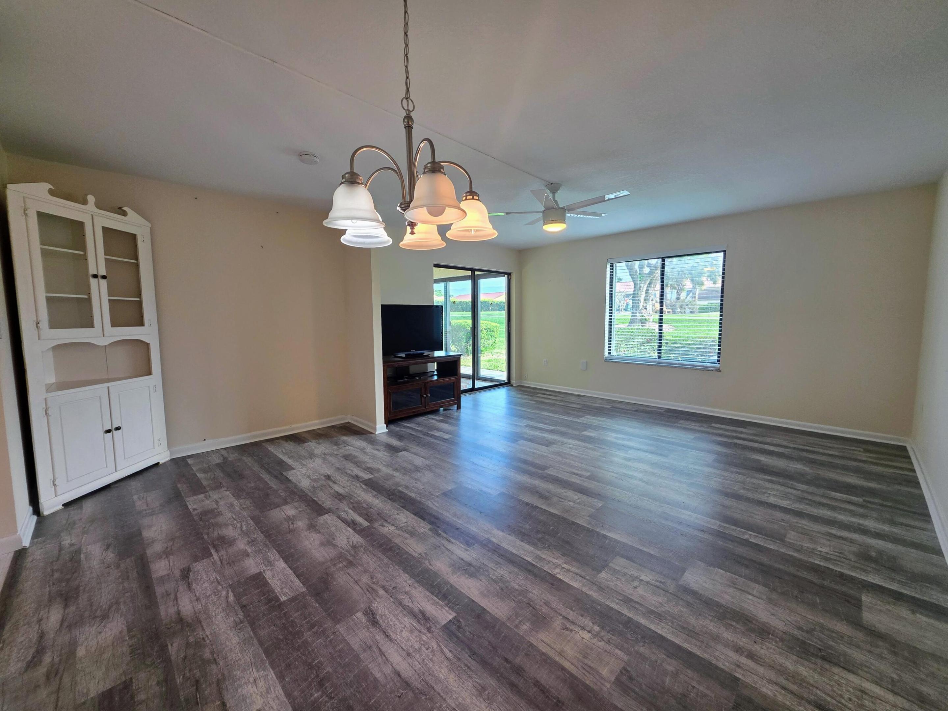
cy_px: 356
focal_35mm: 13
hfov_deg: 106.2
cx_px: 474
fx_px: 356
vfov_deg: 89.9
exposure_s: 1/120
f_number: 1.9
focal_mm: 2.2
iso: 125
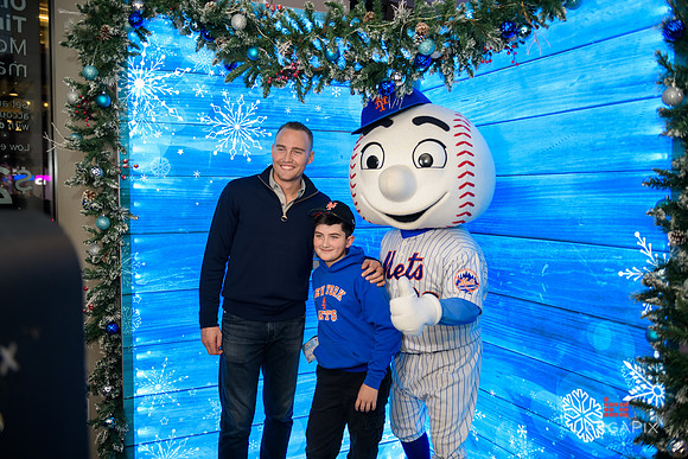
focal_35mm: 31
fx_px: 593
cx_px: 344
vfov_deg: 42.3
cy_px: 230
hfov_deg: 60.3
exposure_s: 1/125
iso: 400
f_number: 3.2
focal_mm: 31
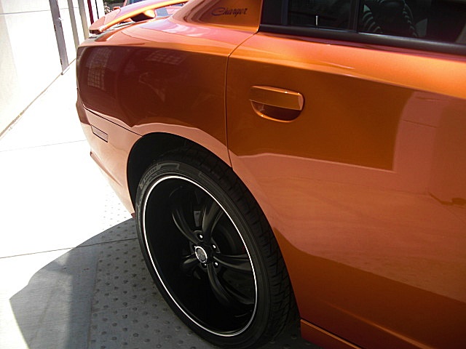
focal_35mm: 36
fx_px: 485
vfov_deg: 39.7
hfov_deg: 51.4
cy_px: 174
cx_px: 233
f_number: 2.8
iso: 50
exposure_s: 1/500
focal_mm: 6.3
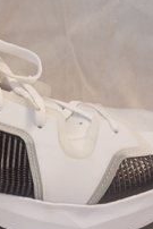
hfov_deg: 17.7
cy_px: 151
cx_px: -26
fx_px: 471
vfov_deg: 27.2
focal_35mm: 74
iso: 1160
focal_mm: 4.27
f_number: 1.8
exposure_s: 1/25
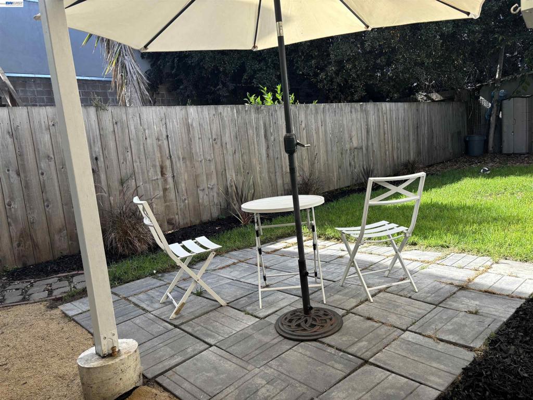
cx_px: 266
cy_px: 200
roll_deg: +5.8
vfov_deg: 53.1
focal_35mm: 26
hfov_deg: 67.3
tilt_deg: -7.5
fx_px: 400
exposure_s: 1/615
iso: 50
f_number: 1.6
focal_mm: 5.96
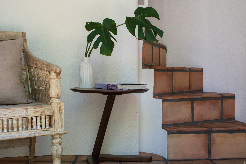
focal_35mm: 45
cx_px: 123
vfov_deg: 29.9
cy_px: 82
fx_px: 307
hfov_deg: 43.6
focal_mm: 45
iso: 800
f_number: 9
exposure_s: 1/80
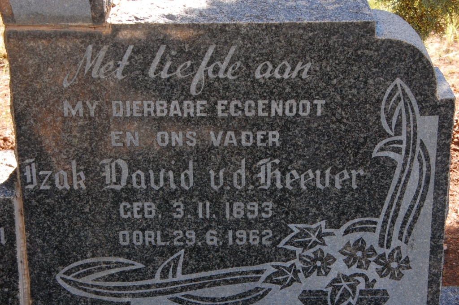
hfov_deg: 20.9
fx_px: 1242
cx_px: 230
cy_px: 152
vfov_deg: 14.0
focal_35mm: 98
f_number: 18
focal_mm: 65
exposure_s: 1/30
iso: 560
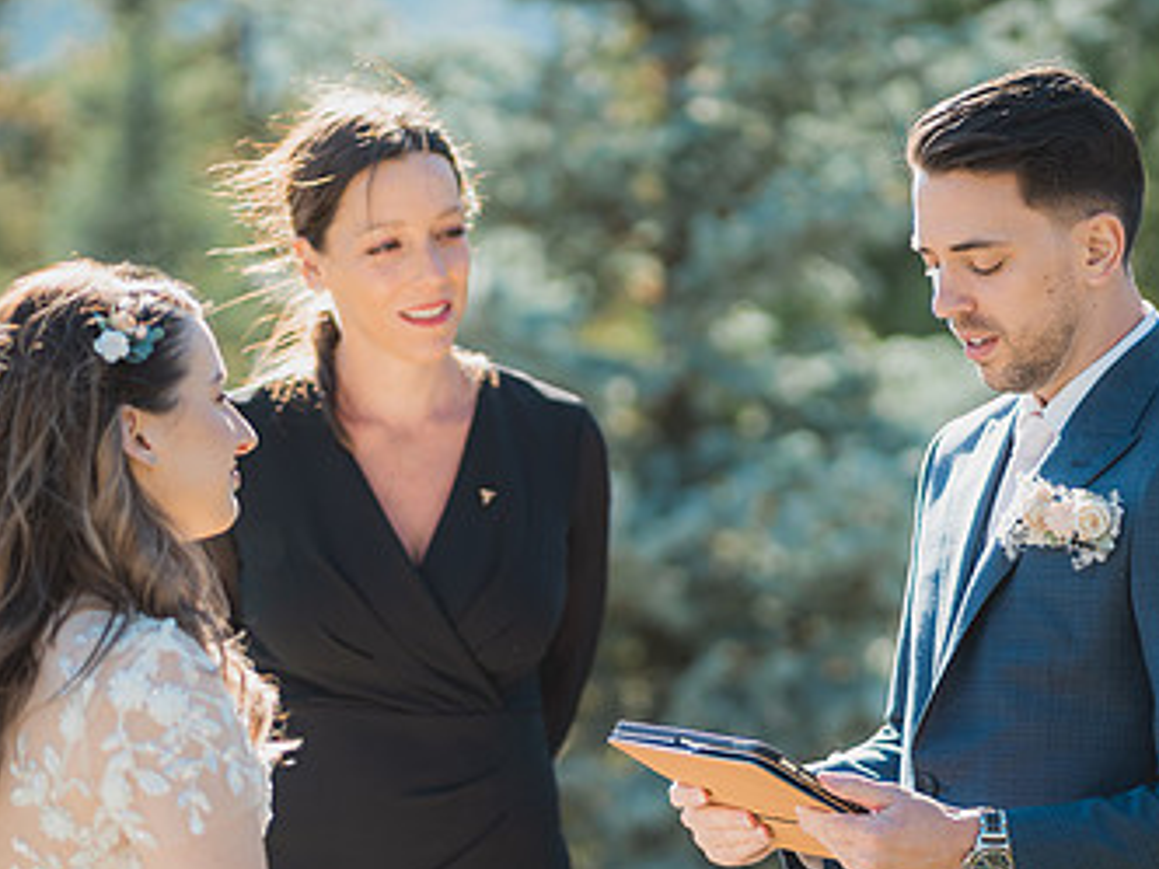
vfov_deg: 10.2
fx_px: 4855
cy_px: 504
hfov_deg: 13.6
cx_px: 688
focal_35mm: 145
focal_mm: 85
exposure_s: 1/1600
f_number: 1.8
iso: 200
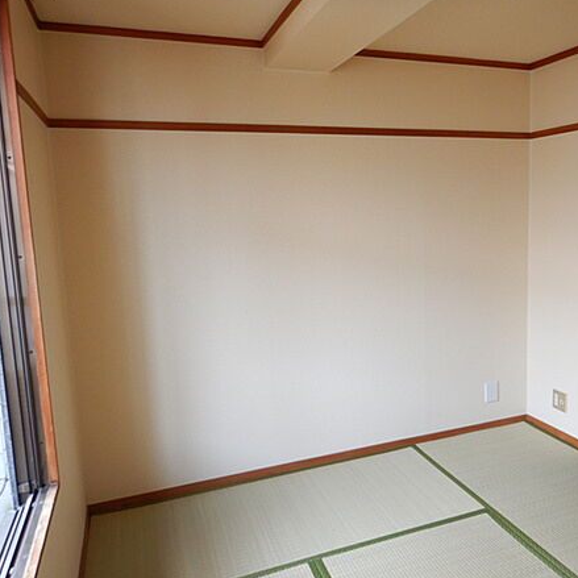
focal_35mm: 29
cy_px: 287
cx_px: 369
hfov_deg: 54.9
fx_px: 548
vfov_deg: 55.6
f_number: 2.8
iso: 160
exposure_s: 1/30
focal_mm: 4.3
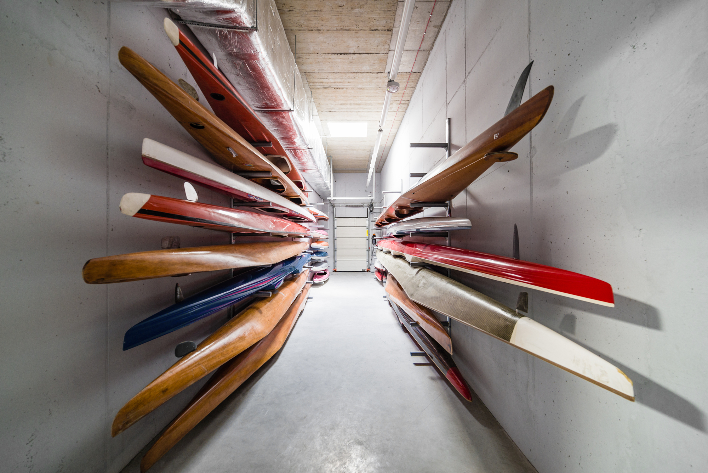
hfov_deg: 108.3
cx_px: 354
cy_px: 236
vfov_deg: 85.5
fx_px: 256
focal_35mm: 13
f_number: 5.6
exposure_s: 1
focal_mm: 13
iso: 100
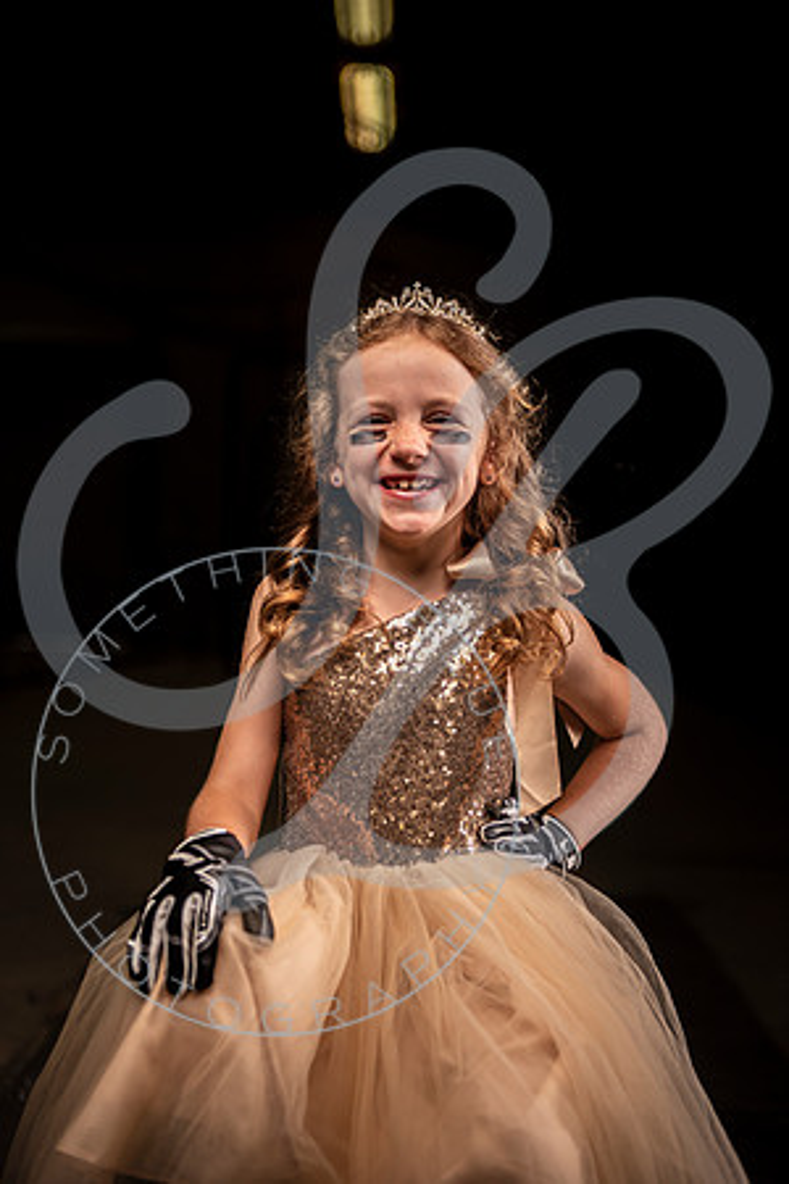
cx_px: 394
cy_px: 592
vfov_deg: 34.5
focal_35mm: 58
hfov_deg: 23.4
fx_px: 1907
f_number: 2.8
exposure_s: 1/800
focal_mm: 58
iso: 100
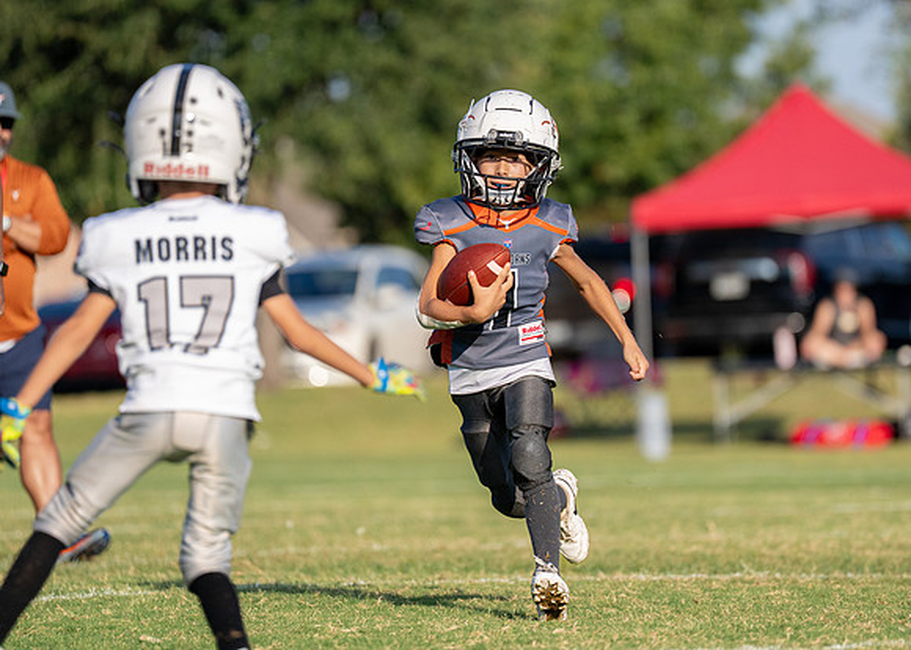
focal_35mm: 297
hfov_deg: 6.8
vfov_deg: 4.9
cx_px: 503
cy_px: 297
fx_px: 7671
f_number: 2.8
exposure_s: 1/6400
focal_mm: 200
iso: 320
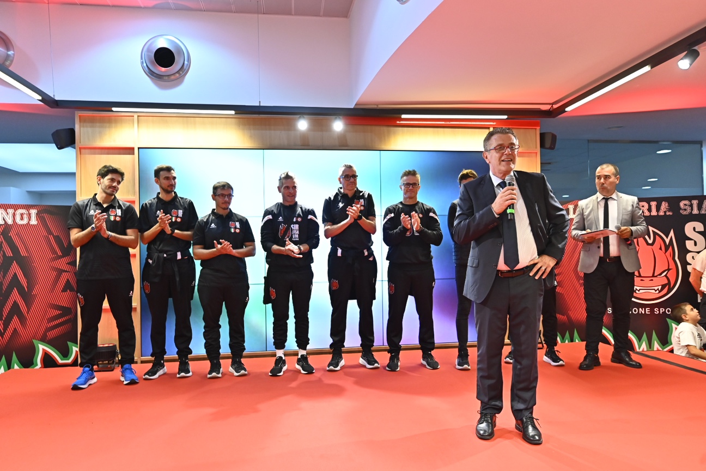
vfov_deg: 54.1
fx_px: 461
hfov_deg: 74.9
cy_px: 236
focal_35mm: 24
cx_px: 353
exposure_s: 1/250
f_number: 4
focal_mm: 23.5
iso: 1600
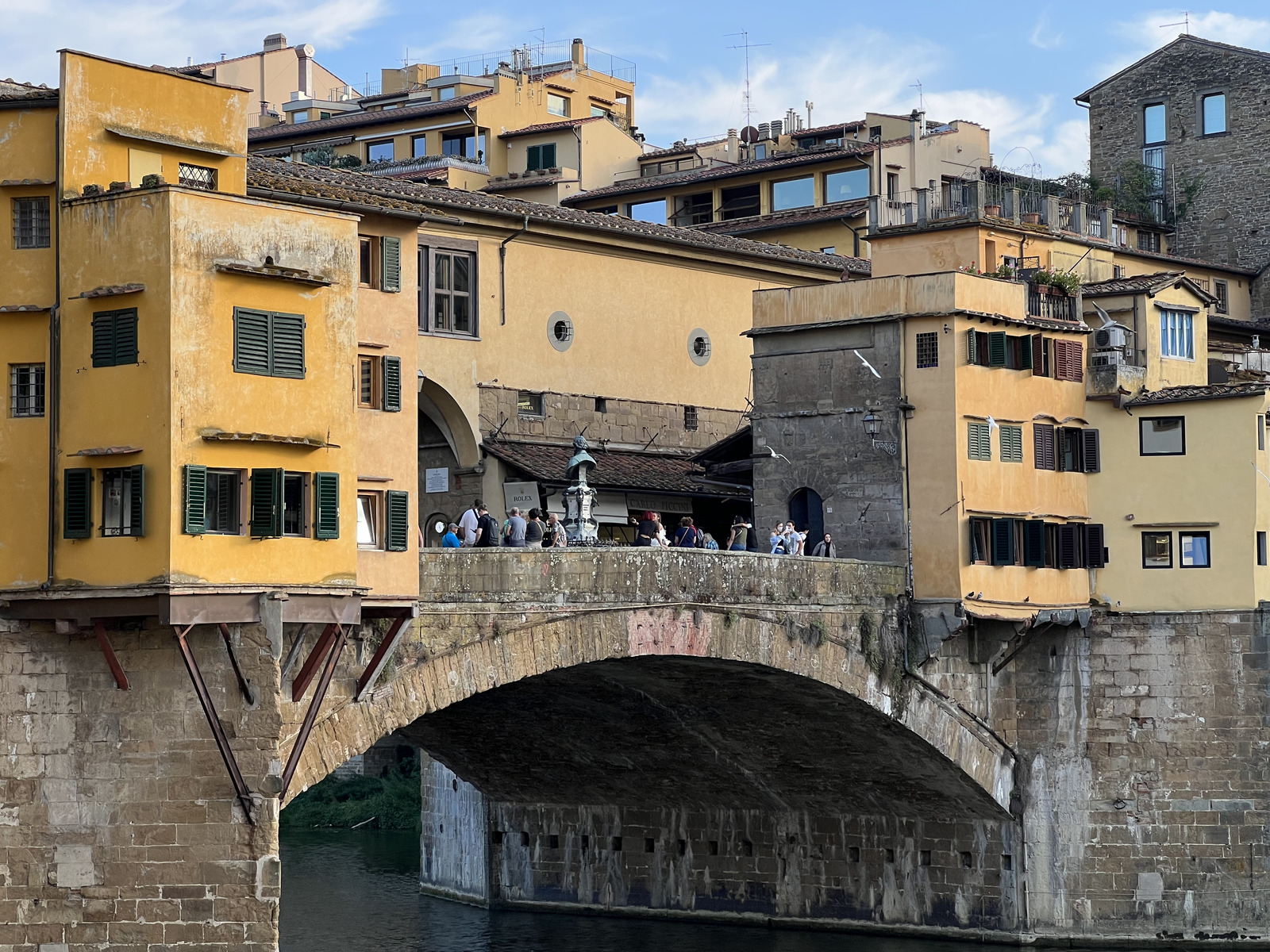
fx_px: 2825
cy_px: 476
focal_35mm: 77
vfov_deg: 19.1
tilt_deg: +4.3
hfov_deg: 25.3
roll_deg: +0.6
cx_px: 635
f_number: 2.8
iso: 32
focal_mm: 9
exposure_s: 1/234
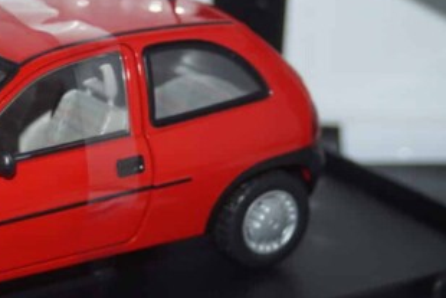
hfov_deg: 14.0
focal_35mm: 145
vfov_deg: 9.5
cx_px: 19
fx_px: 1797
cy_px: 174
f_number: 4.5
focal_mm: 50
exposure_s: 1/60
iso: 125
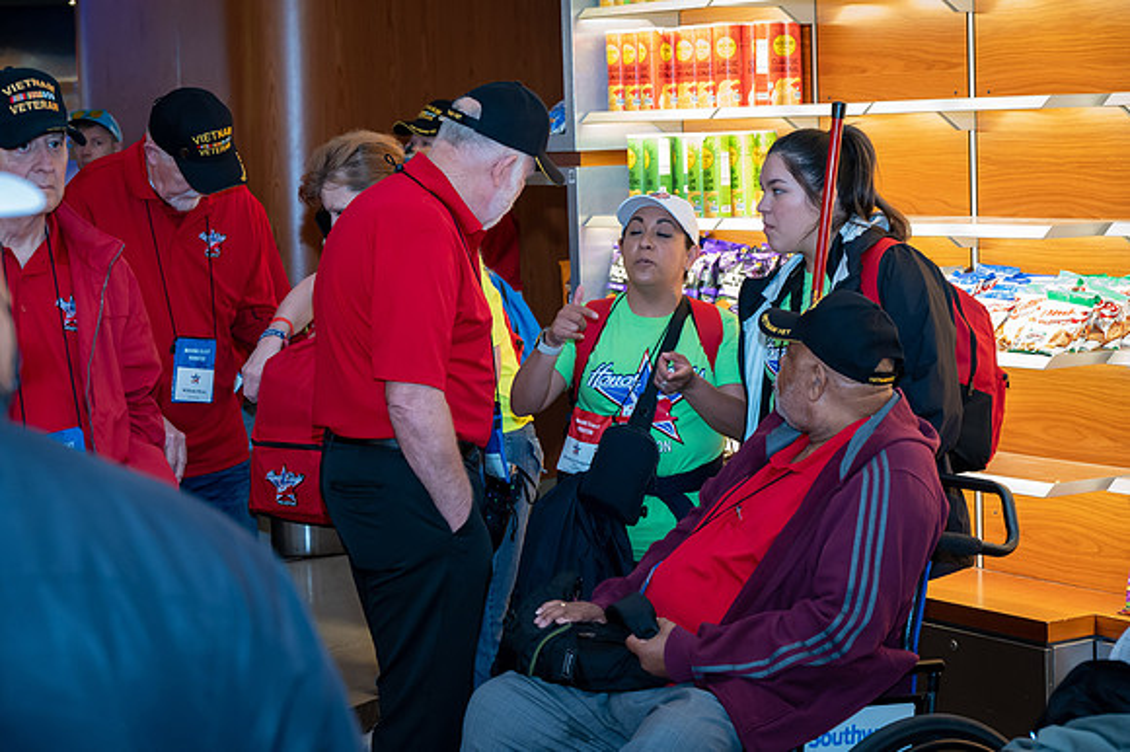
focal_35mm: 75
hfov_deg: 27.0
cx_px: 565
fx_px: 2353
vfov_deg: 18.2
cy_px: 376
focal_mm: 75
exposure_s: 1/100
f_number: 6
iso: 4000
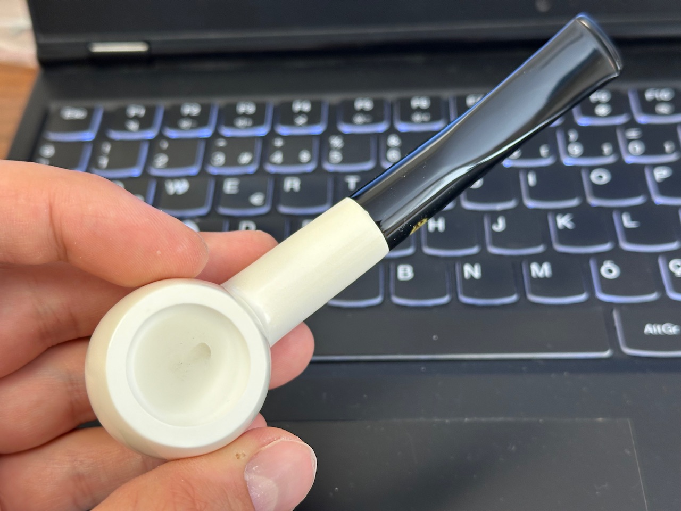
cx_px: 340
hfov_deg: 39.7
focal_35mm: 48
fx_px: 944
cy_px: 256
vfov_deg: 30.3
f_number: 1.78
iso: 80
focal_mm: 6.86
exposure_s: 1/77
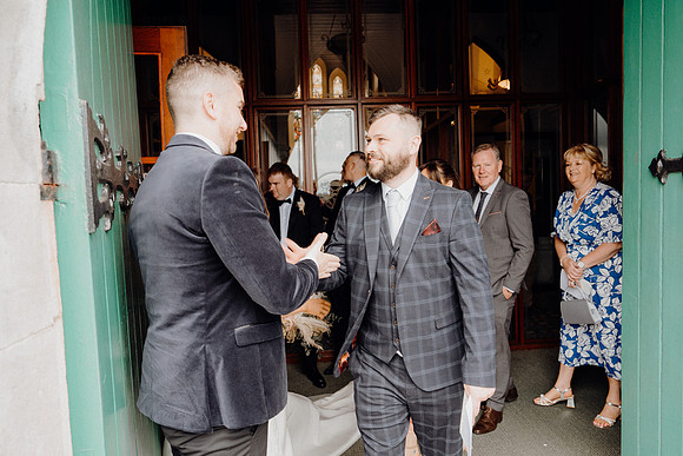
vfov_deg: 53.2
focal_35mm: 24
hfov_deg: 73.7
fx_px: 455
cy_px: 228
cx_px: 342
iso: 400
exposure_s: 1/200
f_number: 3.5
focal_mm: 24
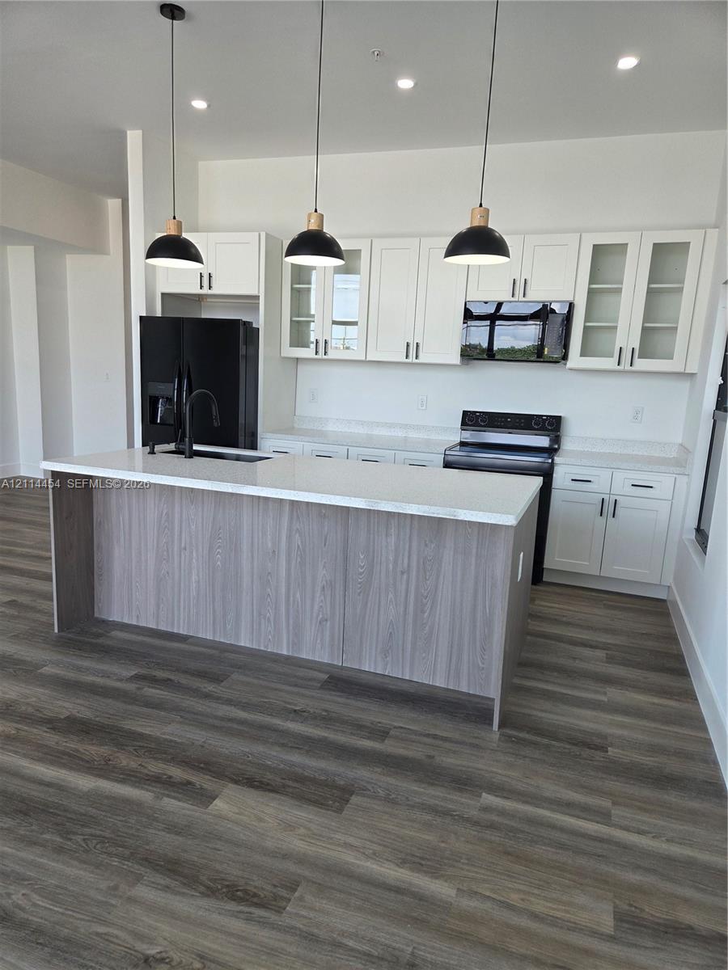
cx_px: 364
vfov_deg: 73.9
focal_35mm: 23
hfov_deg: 58.9
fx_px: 645
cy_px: 485
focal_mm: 5.4
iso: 40
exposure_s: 1/120
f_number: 1.8
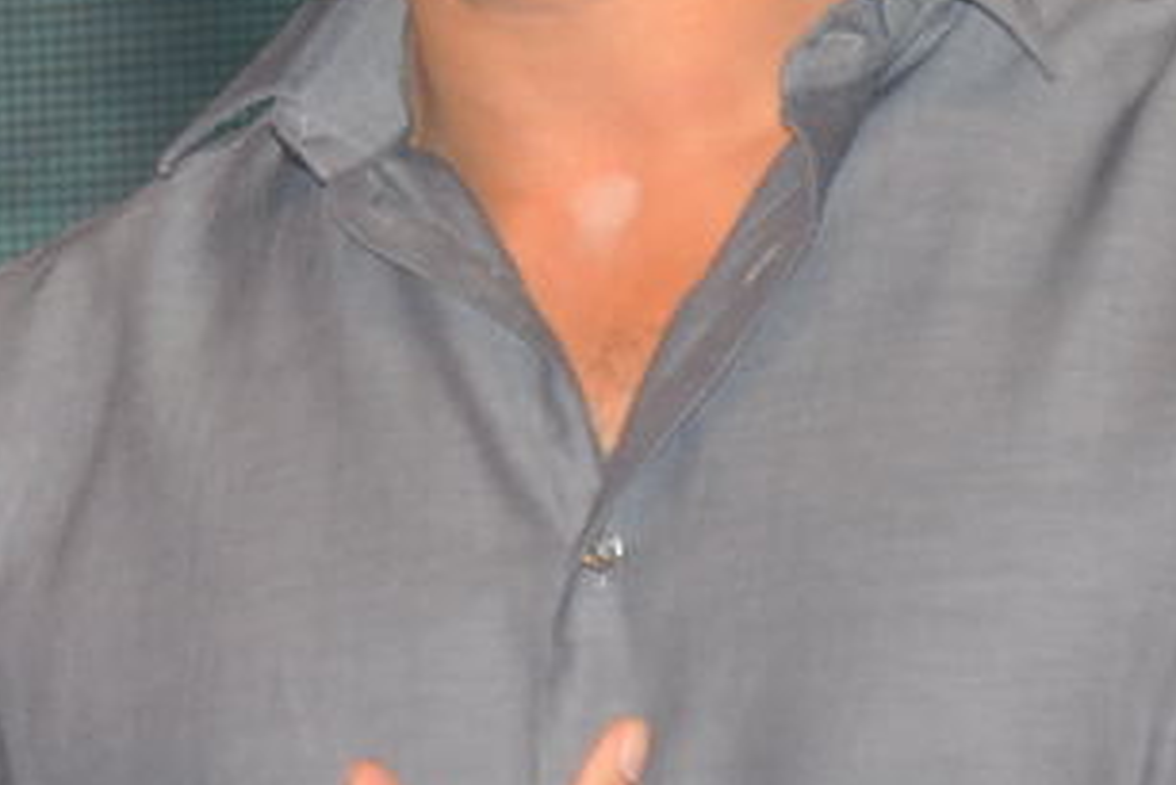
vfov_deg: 1.7
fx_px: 26818
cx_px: -521
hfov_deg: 2.5
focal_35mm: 821
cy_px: 599
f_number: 6.3
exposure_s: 1/125
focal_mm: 105
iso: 400
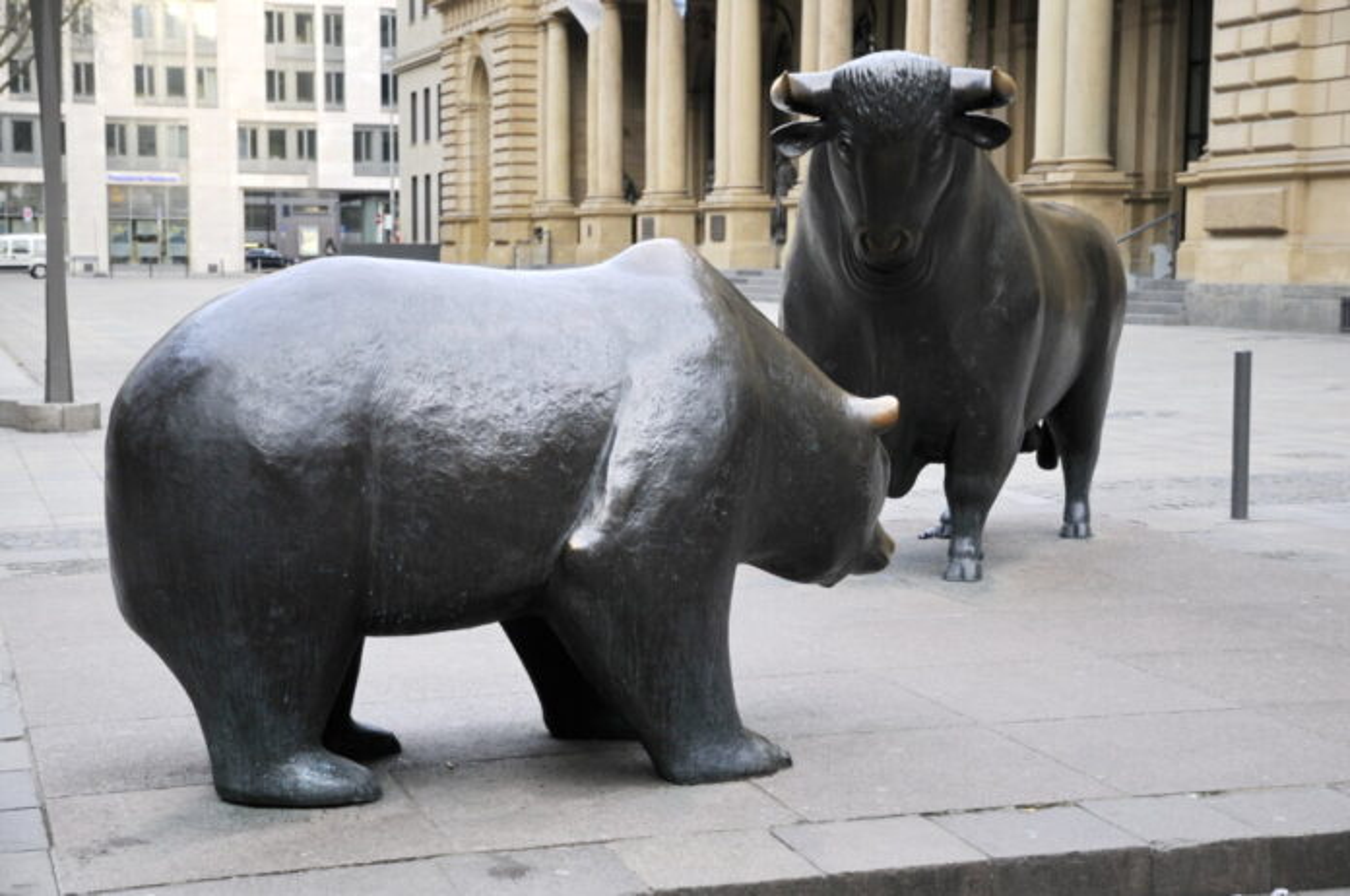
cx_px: 675
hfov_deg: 33.4
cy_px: 448
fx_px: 2247
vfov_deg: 22.6
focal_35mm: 60
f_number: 4.8
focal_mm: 40
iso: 200
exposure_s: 1/100
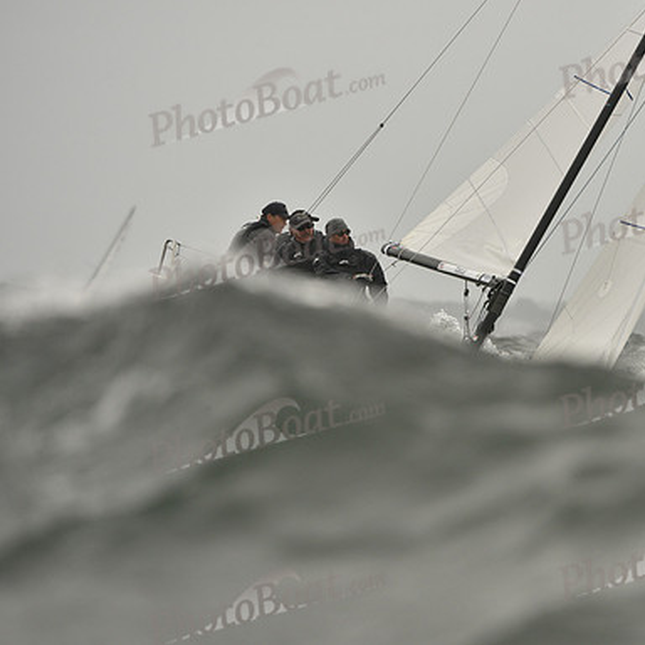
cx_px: 474
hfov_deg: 3.4
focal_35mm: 513
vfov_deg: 3.4
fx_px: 10814
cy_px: 322
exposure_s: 1/1250
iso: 400
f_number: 7.1
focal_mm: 400
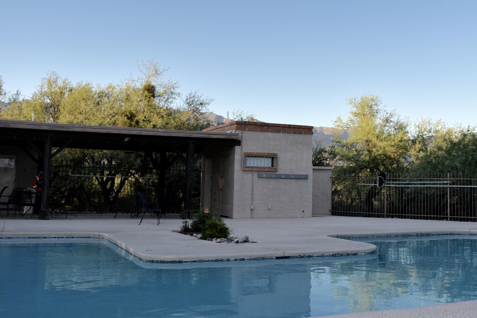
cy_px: 108
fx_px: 583
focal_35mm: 44
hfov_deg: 43.8
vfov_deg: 30.3
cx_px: 321
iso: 100
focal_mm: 18
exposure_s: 1/250
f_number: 5
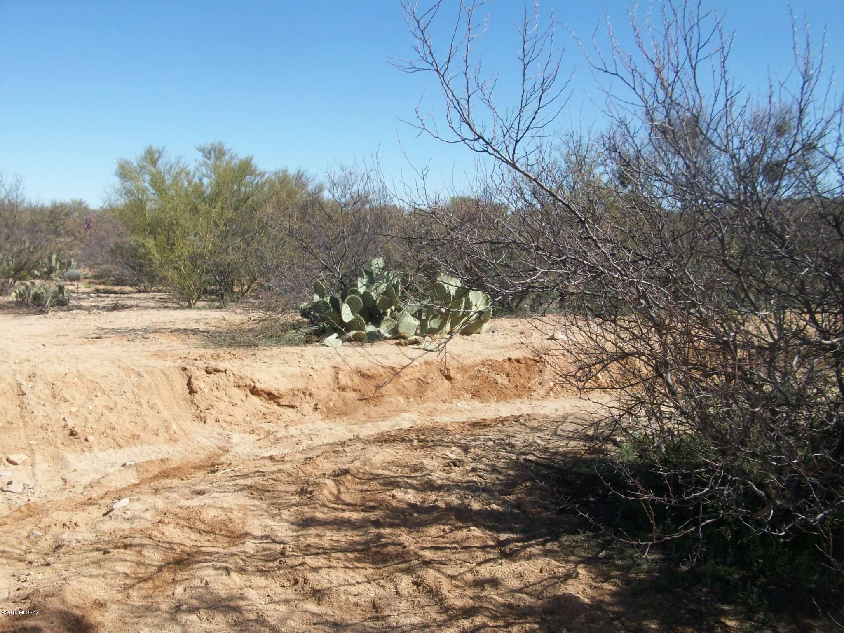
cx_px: 422
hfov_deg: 54.0
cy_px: 316
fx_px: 829
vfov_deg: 41.8
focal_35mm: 34
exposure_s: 1/275
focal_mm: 5.7
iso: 64
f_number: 5.5
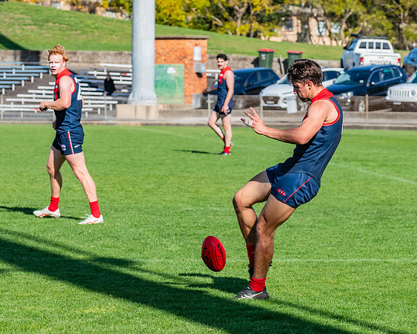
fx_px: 2746
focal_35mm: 223
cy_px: 170
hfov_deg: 8.7
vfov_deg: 6.9
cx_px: 259
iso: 800
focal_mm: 170
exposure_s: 1/1600
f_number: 8
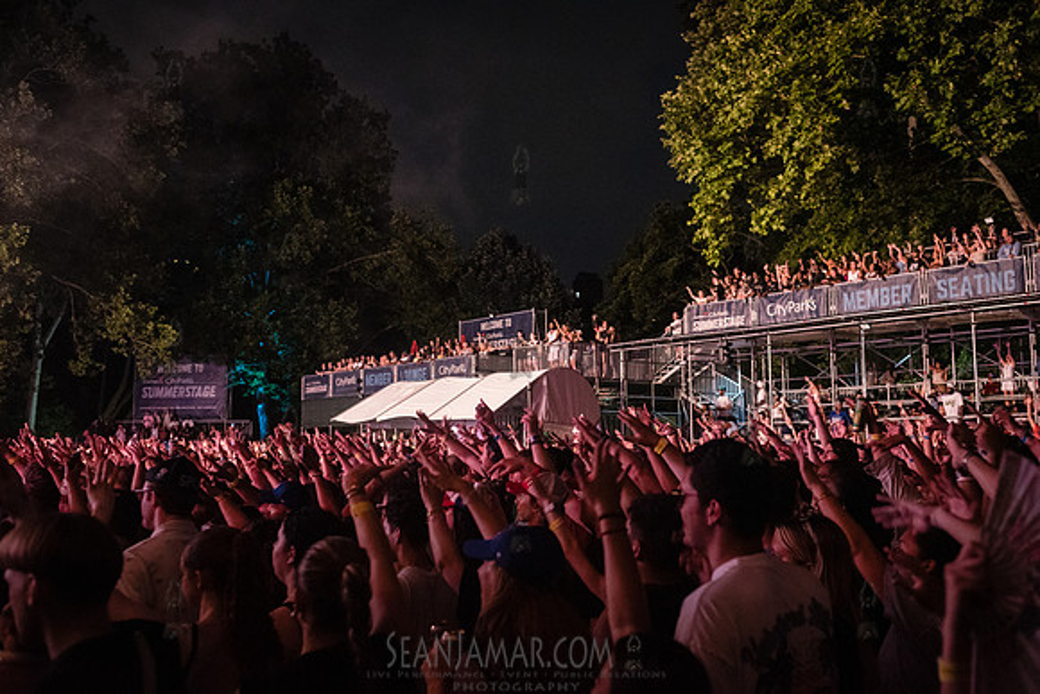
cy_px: 347
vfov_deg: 37.9
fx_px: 1011
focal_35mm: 35
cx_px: 520
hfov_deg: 54.4
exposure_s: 1/100
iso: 8000
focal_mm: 35
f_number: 3.2
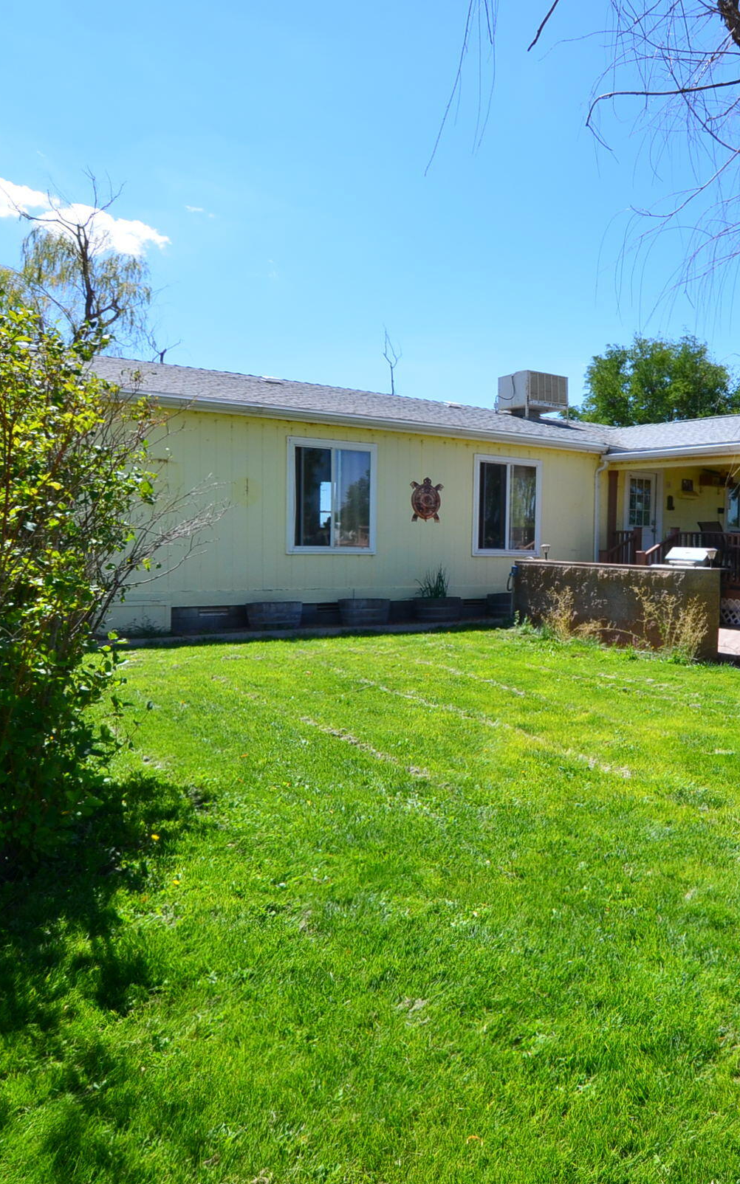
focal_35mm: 26
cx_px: 628
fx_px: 832
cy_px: 596
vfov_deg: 70.9
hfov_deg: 44.7
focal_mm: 11
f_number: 10
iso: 280
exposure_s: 1/250
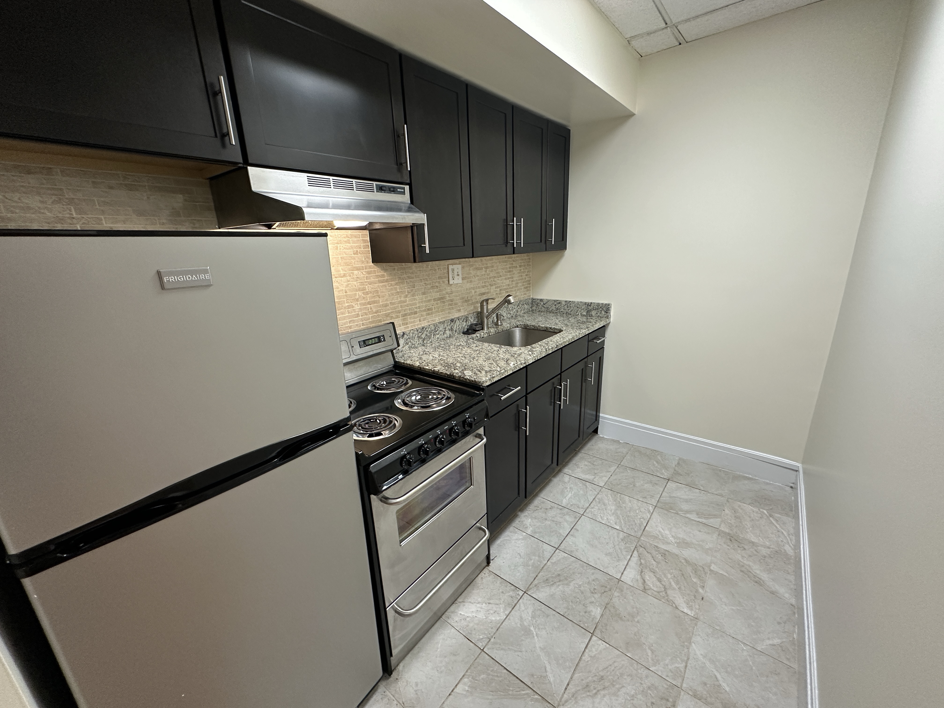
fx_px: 382
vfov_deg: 85.7
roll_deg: +2.1
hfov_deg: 102.1
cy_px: 354
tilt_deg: -16.5
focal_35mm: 14
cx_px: 472
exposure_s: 1/60
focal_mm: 2.22
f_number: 2.2
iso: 200
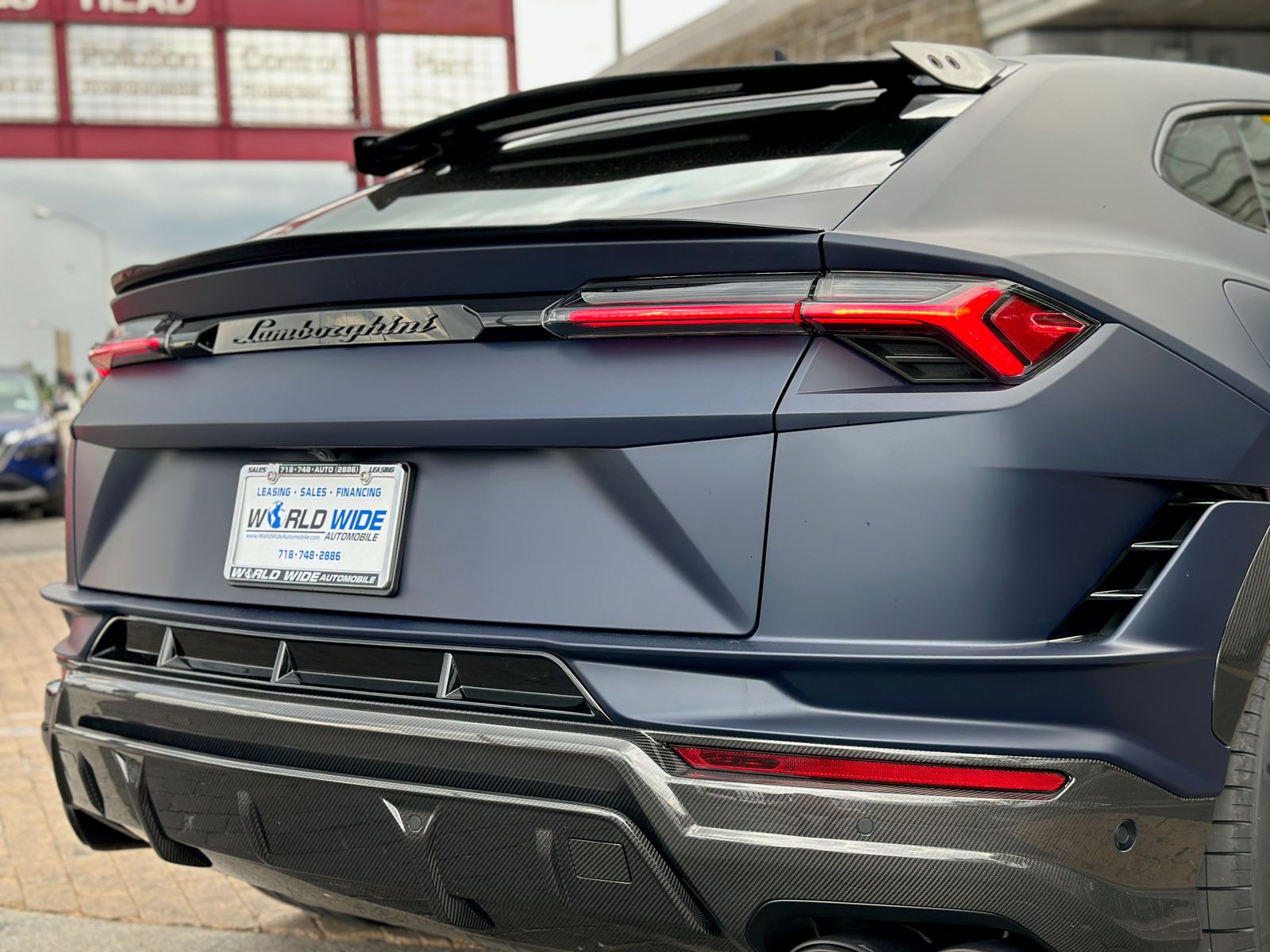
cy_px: 476
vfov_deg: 30.3
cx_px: 635
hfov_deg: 39.7
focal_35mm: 48
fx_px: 1761
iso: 80
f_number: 1.78
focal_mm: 6.86
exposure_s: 1/524
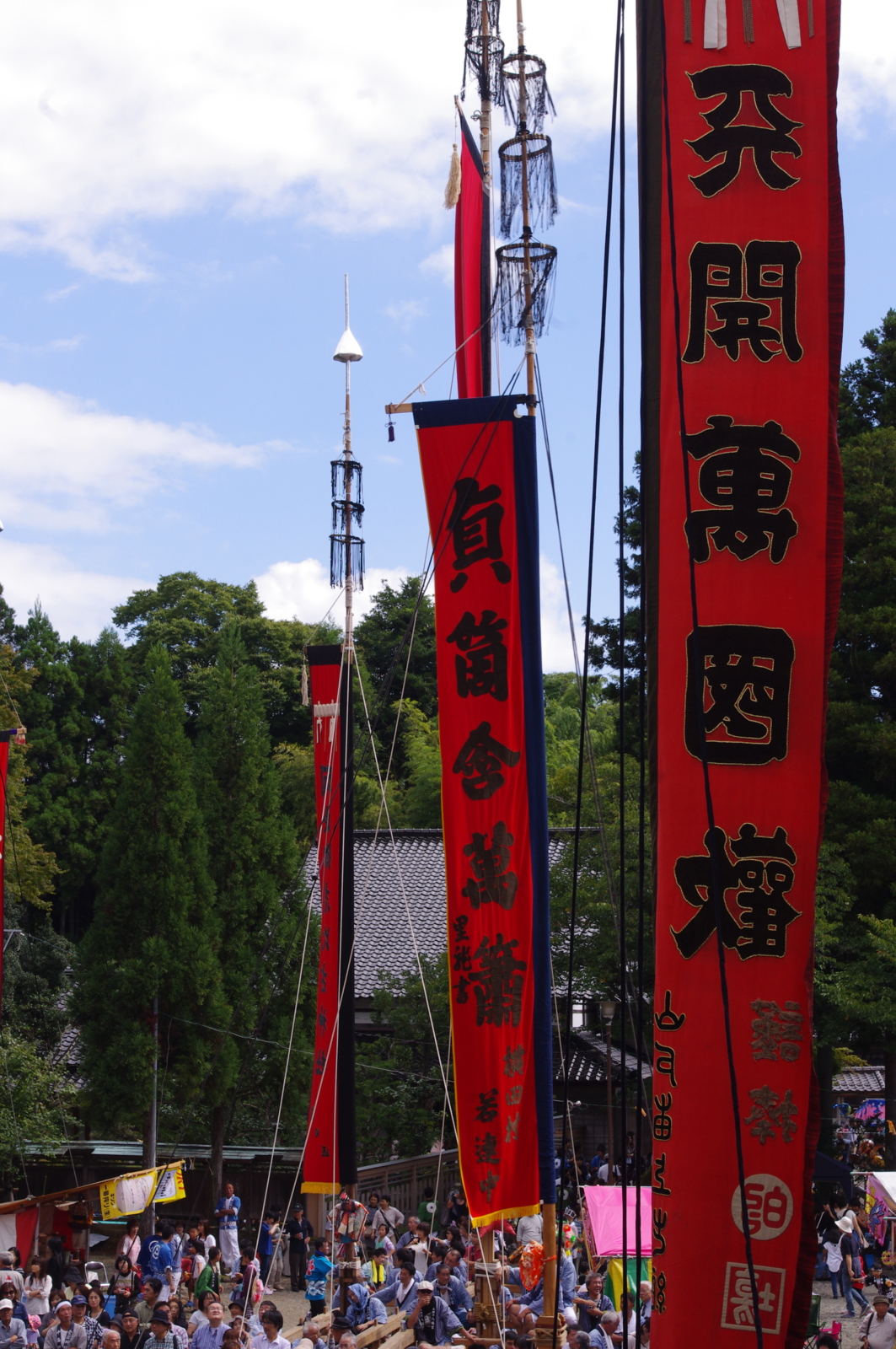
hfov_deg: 22.6
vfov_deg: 33.4
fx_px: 2245
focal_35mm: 60
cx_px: 448
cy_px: 674
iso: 200
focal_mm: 40
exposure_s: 1/200
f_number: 11
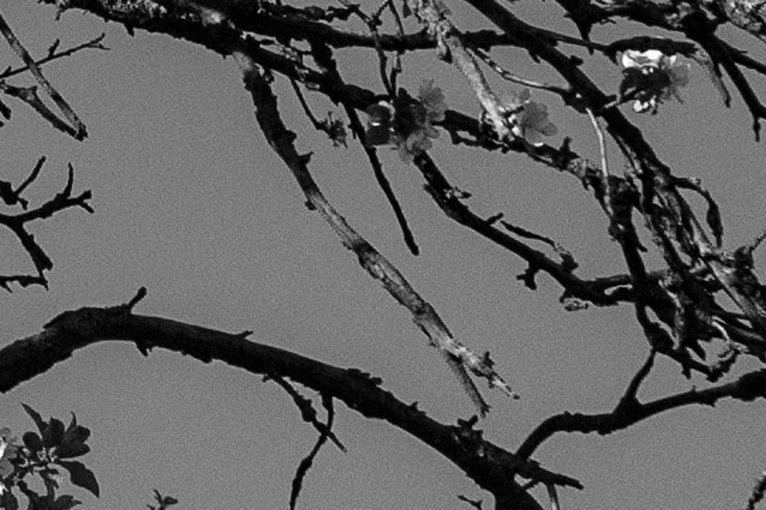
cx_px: -728
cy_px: -198
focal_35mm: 366
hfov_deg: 5.5
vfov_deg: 3.7
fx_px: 7785
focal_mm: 44
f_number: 6.3
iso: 800
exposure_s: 1/2000
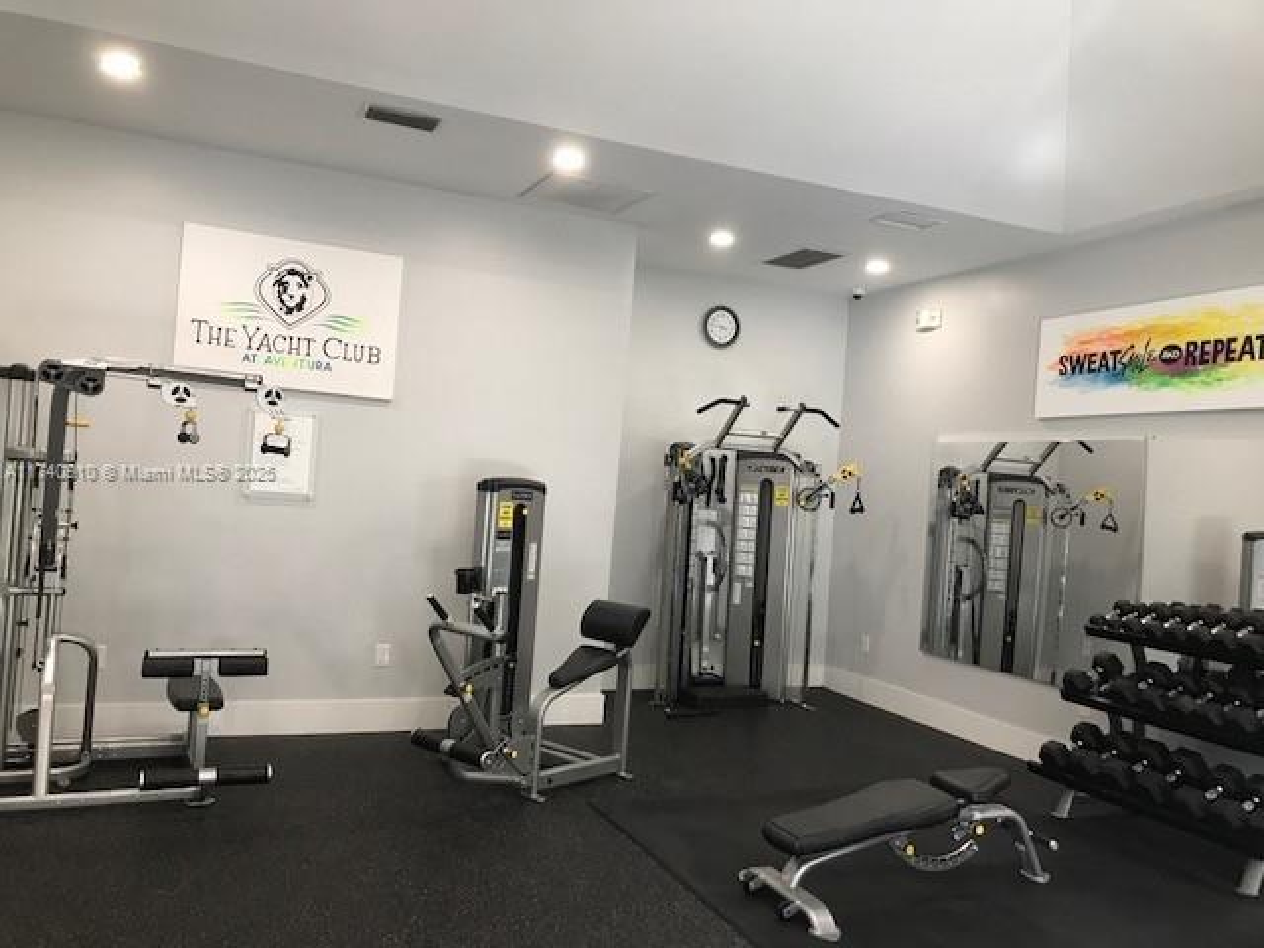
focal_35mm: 28
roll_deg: -4.3
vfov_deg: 49.7
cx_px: 632
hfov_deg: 63.4
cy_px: 474
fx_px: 1022
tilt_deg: +1.5
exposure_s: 1/24
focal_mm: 3.99
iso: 40
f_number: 1.8
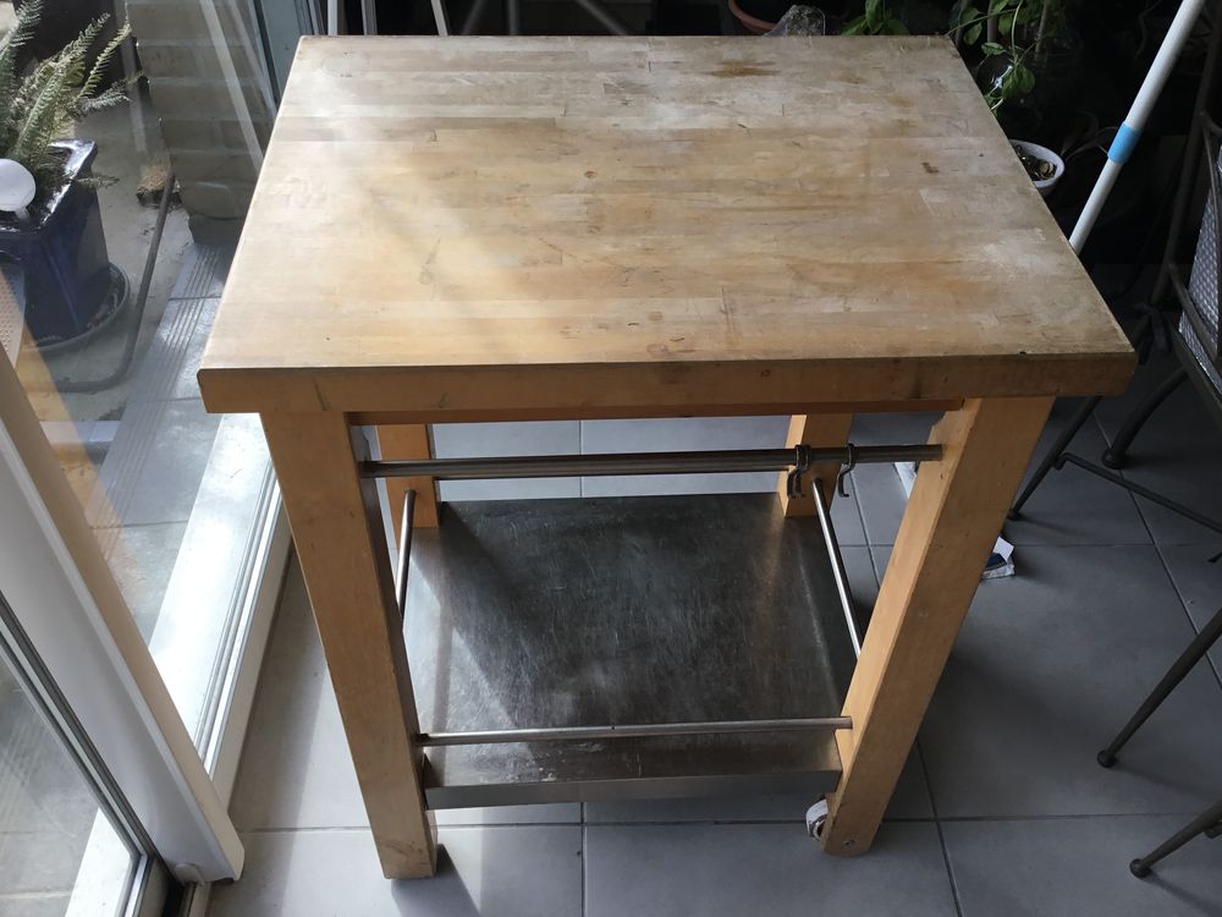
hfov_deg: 58.4
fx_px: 1094
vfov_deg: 45.4
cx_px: 611
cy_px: 458
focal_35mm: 31
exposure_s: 1/227
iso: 25
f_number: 2.4
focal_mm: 3.3
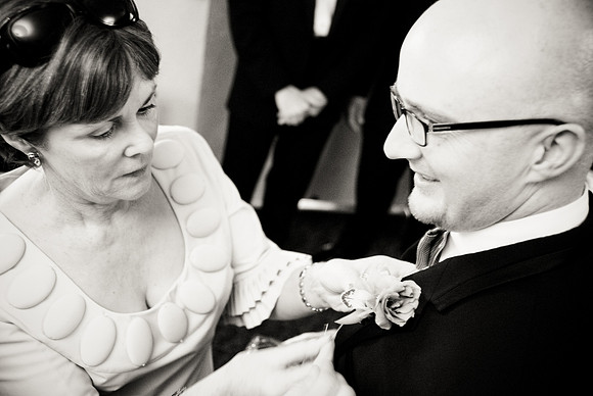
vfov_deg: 33.1
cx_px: 296
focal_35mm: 40
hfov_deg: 47.9
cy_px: 198
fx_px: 668
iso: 800
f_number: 2.8
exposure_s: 1/15
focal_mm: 27
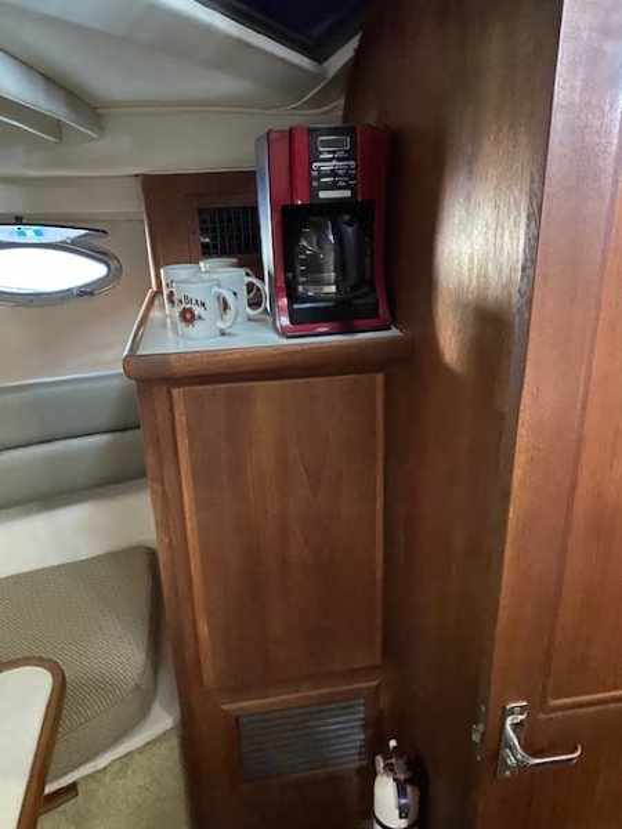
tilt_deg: -21.1
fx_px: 623
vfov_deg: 67.3
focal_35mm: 26
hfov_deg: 53.1
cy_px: 414
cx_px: 311
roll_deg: +1.0
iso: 1000
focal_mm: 4.25
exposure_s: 1/22
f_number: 1.8
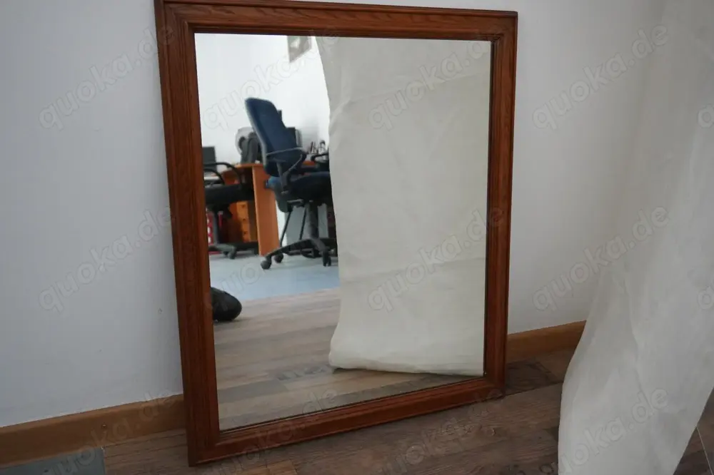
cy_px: 238
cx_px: 357
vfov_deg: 38.3
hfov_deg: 55.1
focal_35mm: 34
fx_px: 684
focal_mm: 23
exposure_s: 1/160
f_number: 4
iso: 3200
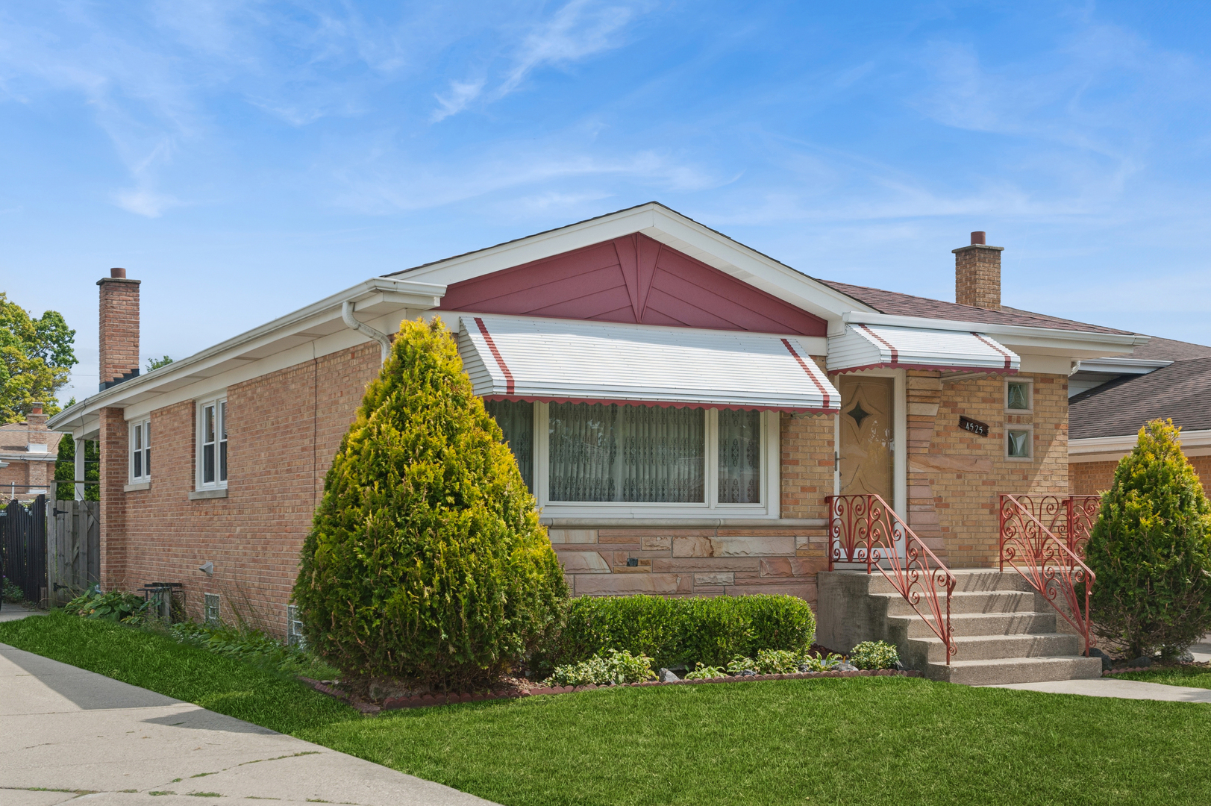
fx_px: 1546
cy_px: 403
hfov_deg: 42.8
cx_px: 606
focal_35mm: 46
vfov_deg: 29.2
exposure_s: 1/800
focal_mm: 46
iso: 400
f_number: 8
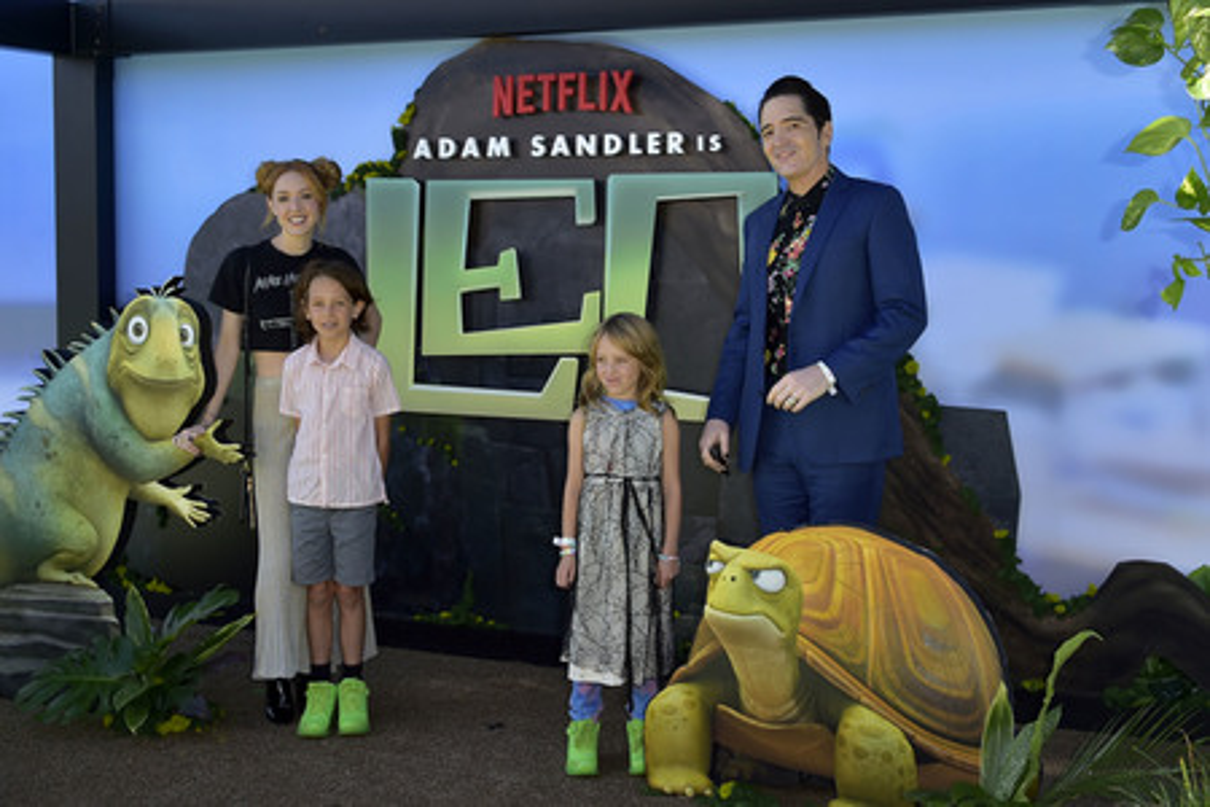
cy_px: 404
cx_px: 605
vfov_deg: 35.1
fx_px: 1277
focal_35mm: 38
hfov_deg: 50.7
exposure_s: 1/250
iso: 125
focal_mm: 38
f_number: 7.1
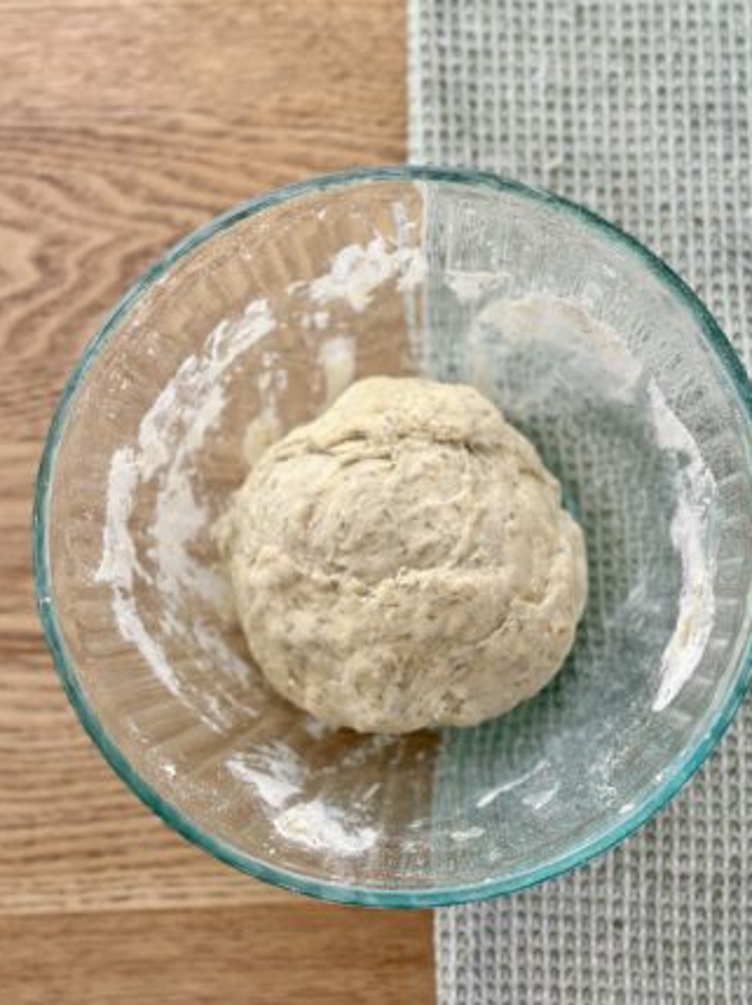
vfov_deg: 34.4
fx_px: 1624
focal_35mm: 56
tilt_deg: -84.5
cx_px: 390
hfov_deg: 26.1
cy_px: 543
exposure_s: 1/315
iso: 80
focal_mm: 6.86
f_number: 1.78
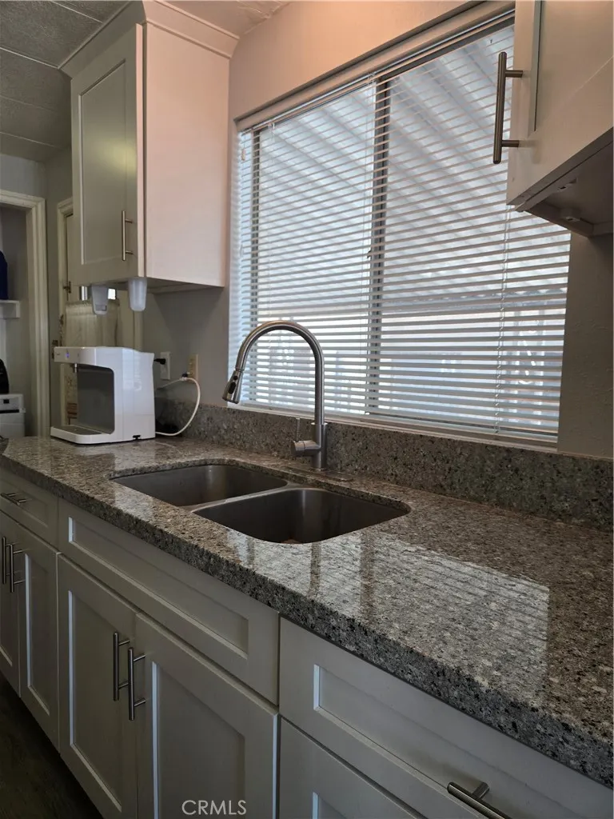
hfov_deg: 58.9
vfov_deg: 73.9
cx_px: 307
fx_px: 544
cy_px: 410
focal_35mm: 23
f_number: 1.8
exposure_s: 1/120
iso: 125
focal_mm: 5.4
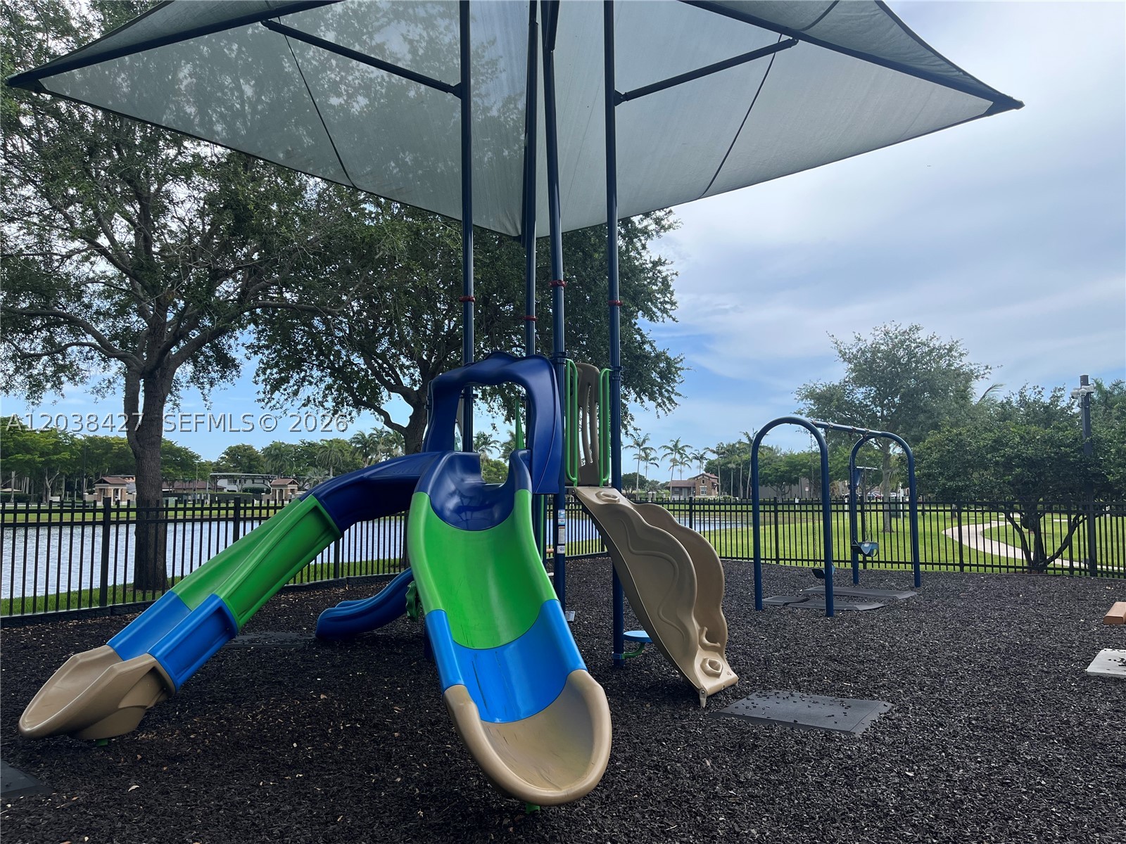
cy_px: 422
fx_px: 846
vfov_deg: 53.1
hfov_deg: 67.3
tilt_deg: +4.1
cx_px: 563
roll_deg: +0.5
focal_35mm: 26
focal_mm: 5.1
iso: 50
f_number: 1.6
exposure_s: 1/1748
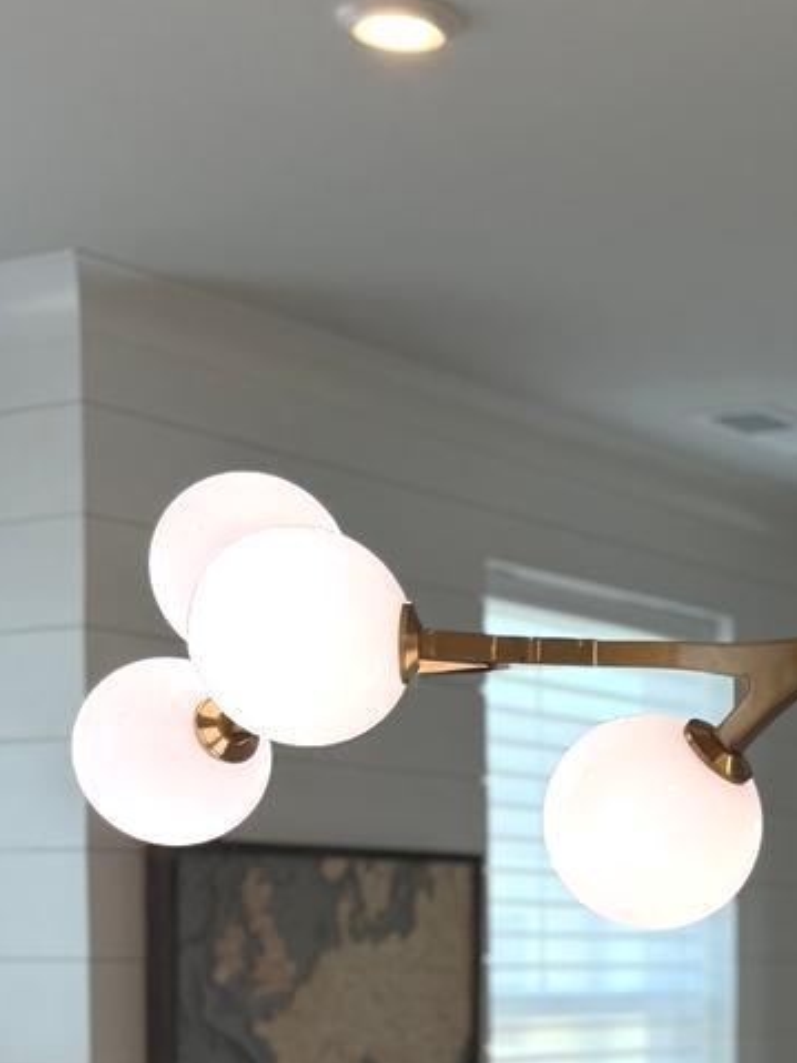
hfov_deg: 18.1
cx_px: 988
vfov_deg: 24.3
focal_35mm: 77
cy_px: 1045
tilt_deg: -0.4
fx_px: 2365
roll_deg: +0.3
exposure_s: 1/393
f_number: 1.78
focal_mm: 6.76
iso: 100
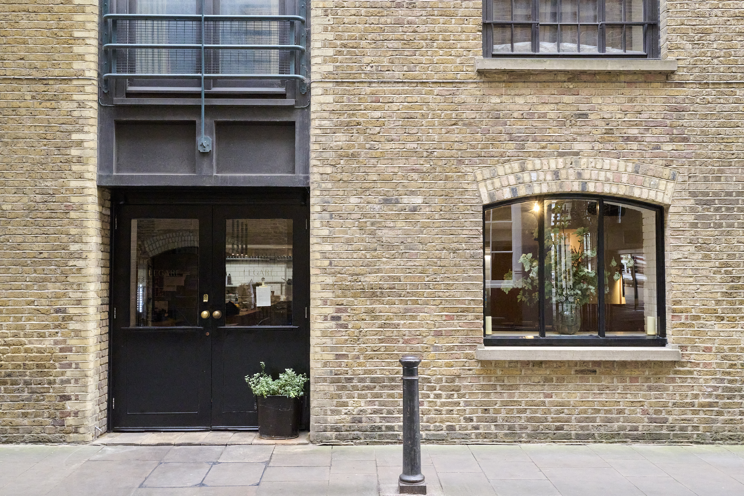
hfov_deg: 54.4
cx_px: 372
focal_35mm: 35
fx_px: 723
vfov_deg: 37.9
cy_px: 248
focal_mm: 35
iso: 20000
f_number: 10
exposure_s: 1/250
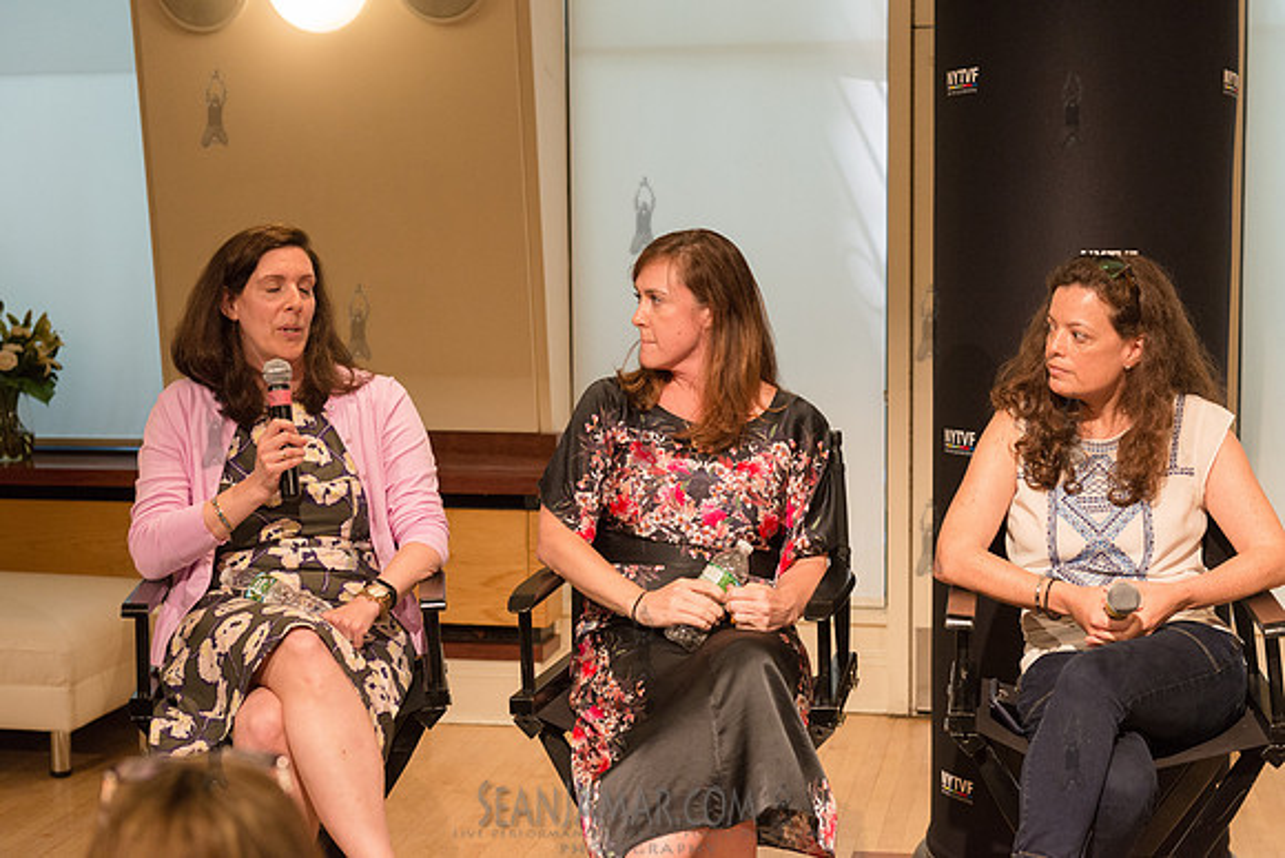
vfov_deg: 24.2
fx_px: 1999
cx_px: 642
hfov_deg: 35.6
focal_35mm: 56
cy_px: 429
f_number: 4
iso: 2500
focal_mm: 56
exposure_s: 1/250
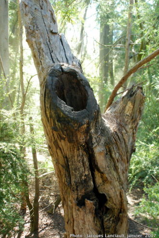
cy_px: 121
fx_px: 284
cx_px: 80
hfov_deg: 31.3
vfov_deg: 45.4
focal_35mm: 43
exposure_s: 1/250
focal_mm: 28
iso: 1600
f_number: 5
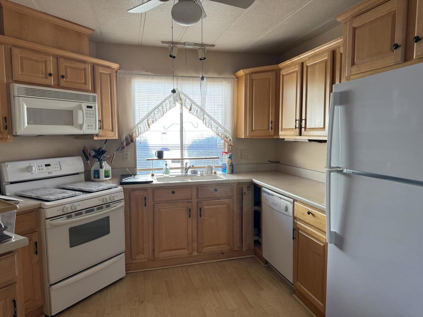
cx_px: 212
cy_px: 158
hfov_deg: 71.6
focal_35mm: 24
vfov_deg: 56.8
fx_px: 293
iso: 125
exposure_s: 1/121
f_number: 1.78
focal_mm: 6.76
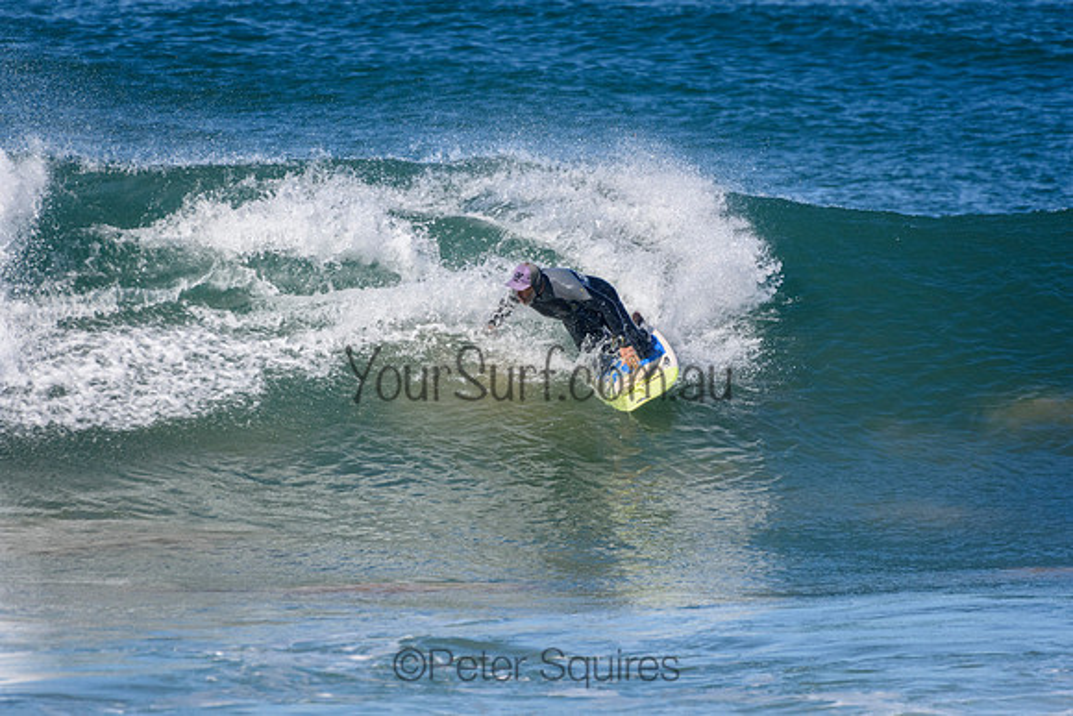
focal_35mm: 750
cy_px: 358
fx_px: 22361
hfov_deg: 2.7
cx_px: 536
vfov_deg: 1.8
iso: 640
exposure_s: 1/4000
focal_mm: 500
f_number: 5.6
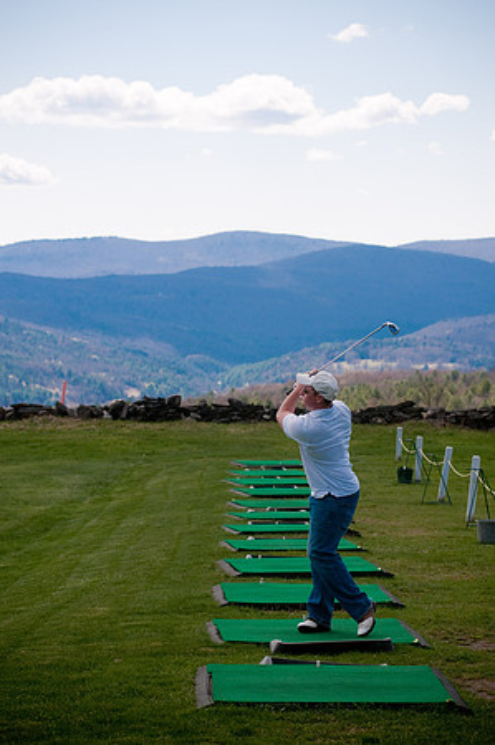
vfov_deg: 15.9
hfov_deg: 10.6
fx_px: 2667
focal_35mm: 129
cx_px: 248
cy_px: 372
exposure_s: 1/640
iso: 100
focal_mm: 86
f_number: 5.6
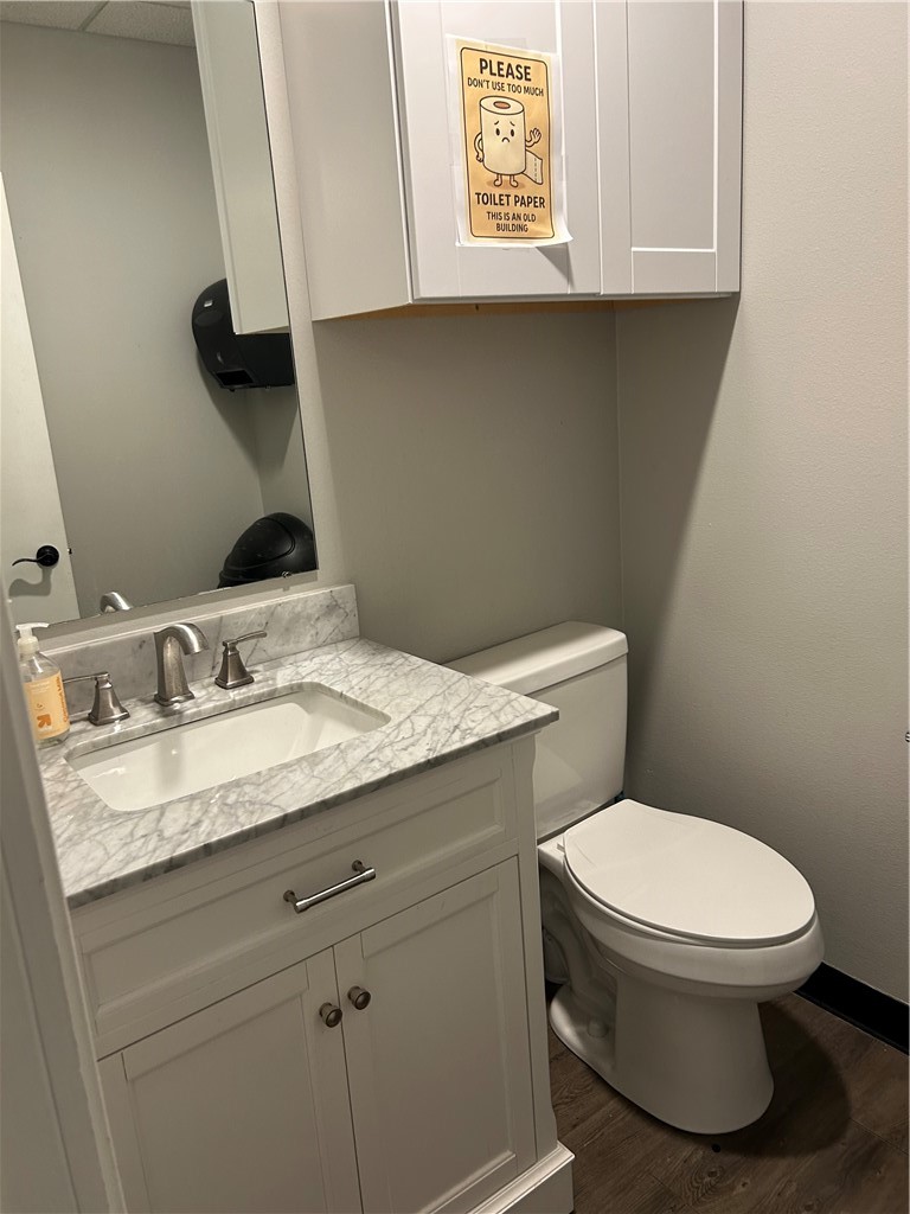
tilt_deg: -14.0
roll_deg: +4.0
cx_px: 455
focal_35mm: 26
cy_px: 607
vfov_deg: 67.3
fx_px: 911
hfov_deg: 53.1
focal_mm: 5.7
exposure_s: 1/60
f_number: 1.5
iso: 125
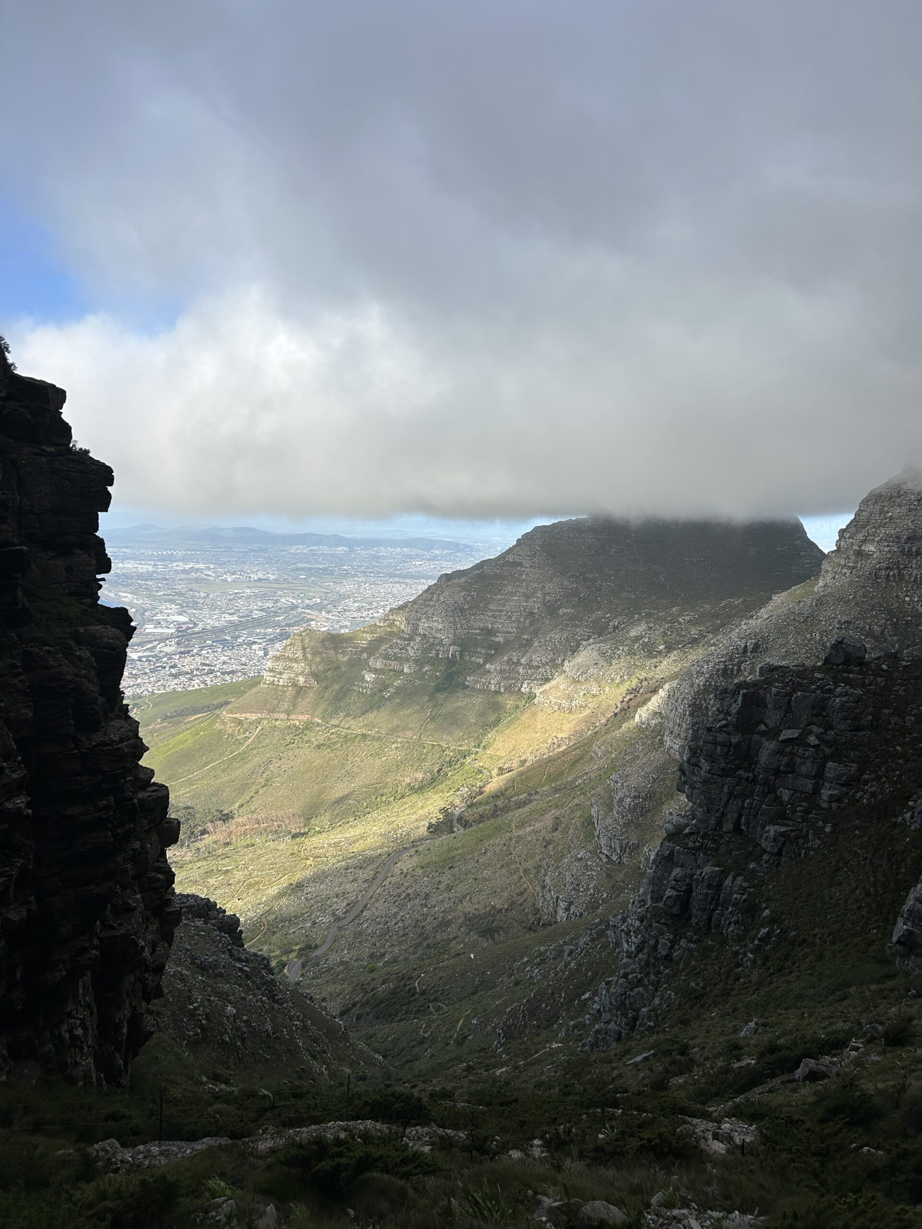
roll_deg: +0.7
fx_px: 923
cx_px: 461
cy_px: 614
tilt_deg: -5.2
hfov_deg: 53.1
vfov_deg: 67.3
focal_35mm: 26
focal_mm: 5.7
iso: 50
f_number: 1.5
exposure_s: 1/2994
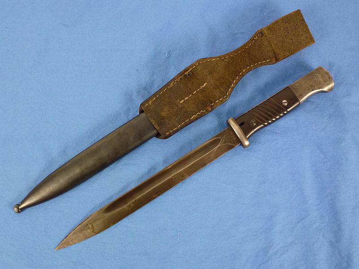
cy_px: 134
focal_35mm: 30
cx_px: 180
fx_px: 311
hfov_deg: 60.0
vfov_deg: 46.8
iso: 250
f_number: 3.5
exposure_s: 1/60
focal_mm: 5.4
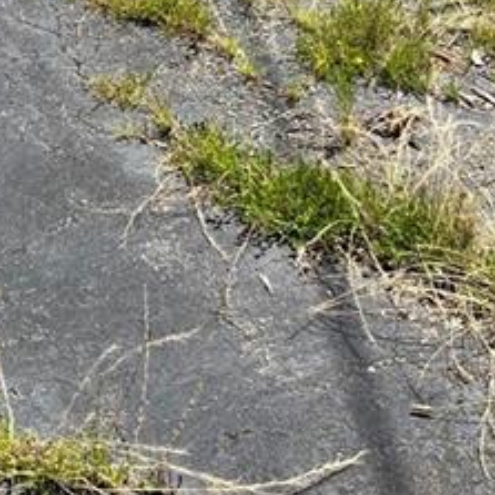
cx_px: -67
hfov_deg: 20.7
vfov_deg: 18.9
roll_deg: +1.8
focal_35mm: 79
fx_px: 1278
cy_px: -282
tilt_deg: -10.4
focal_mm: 5.1
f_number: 1.6
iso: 50
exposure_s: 1/3049
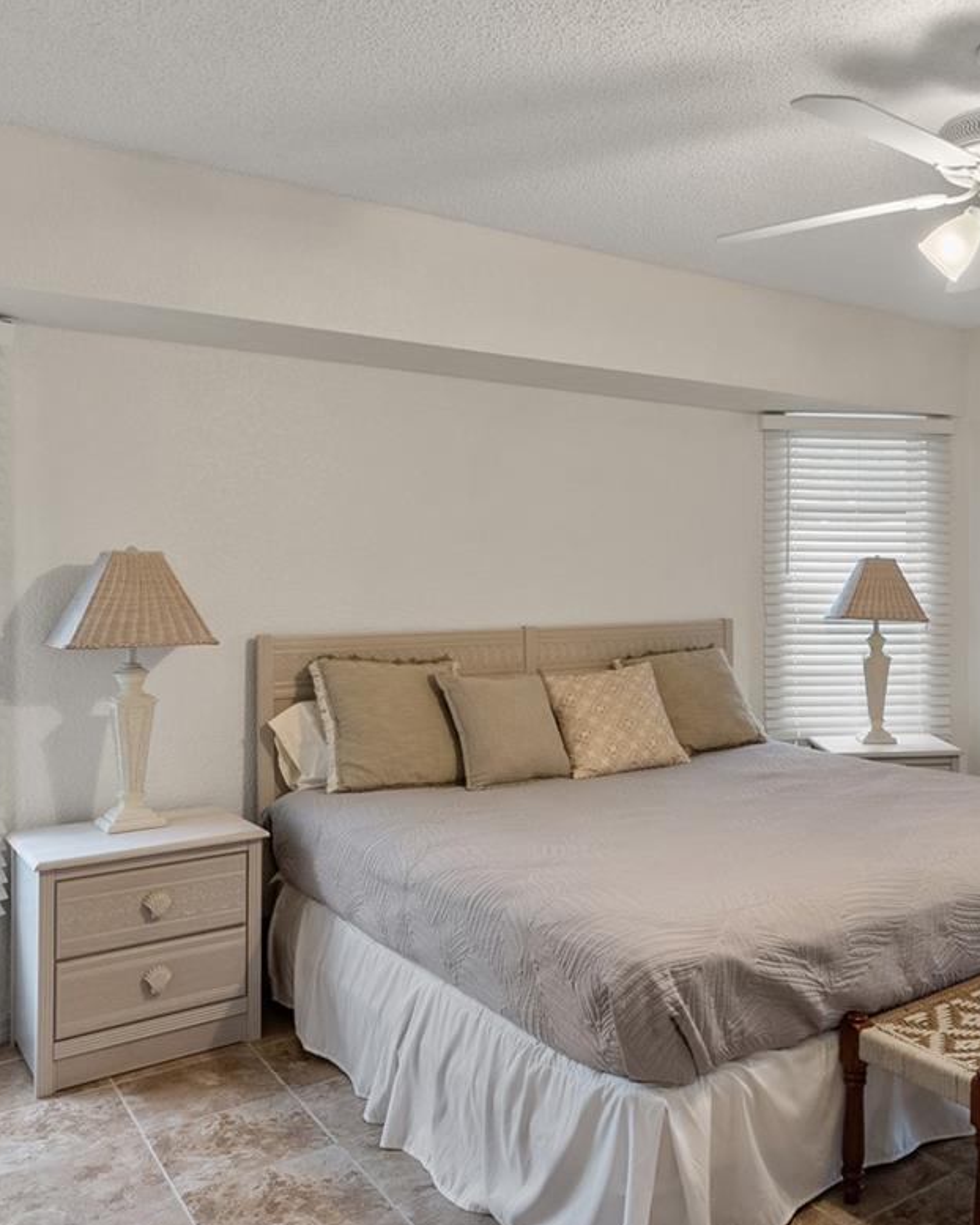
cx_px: 767
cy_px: 564
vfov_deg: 57.5
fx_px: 1114
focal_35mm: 31
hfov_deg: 45.4
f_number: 9
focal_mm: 15.9
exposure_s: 1/3
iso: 640
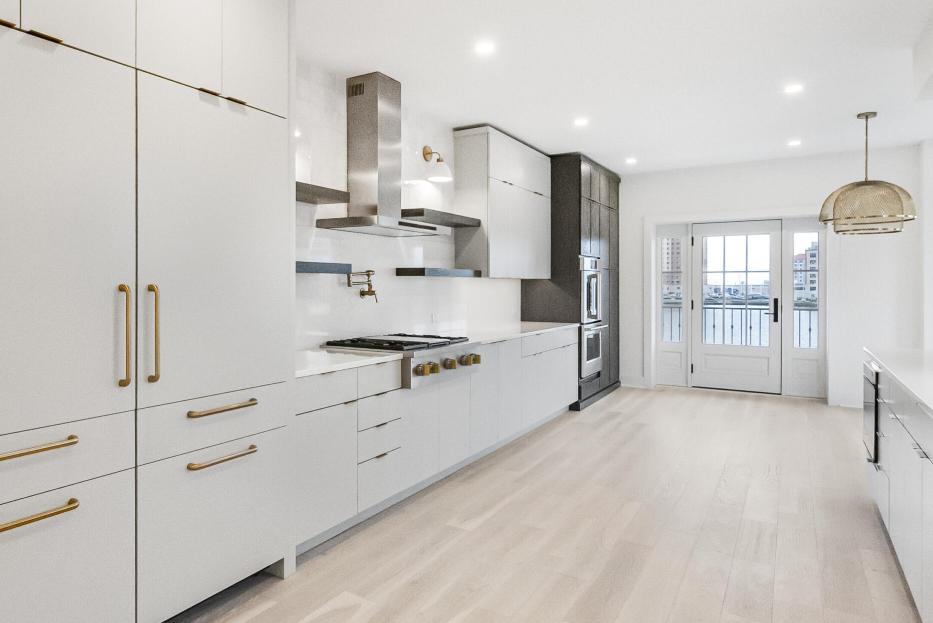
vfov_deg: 57.2
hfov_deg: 77.3
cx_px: 356
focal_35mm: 22
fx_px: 570
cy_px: 344
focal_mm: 16
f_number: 18
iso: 12800
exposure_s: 1/125
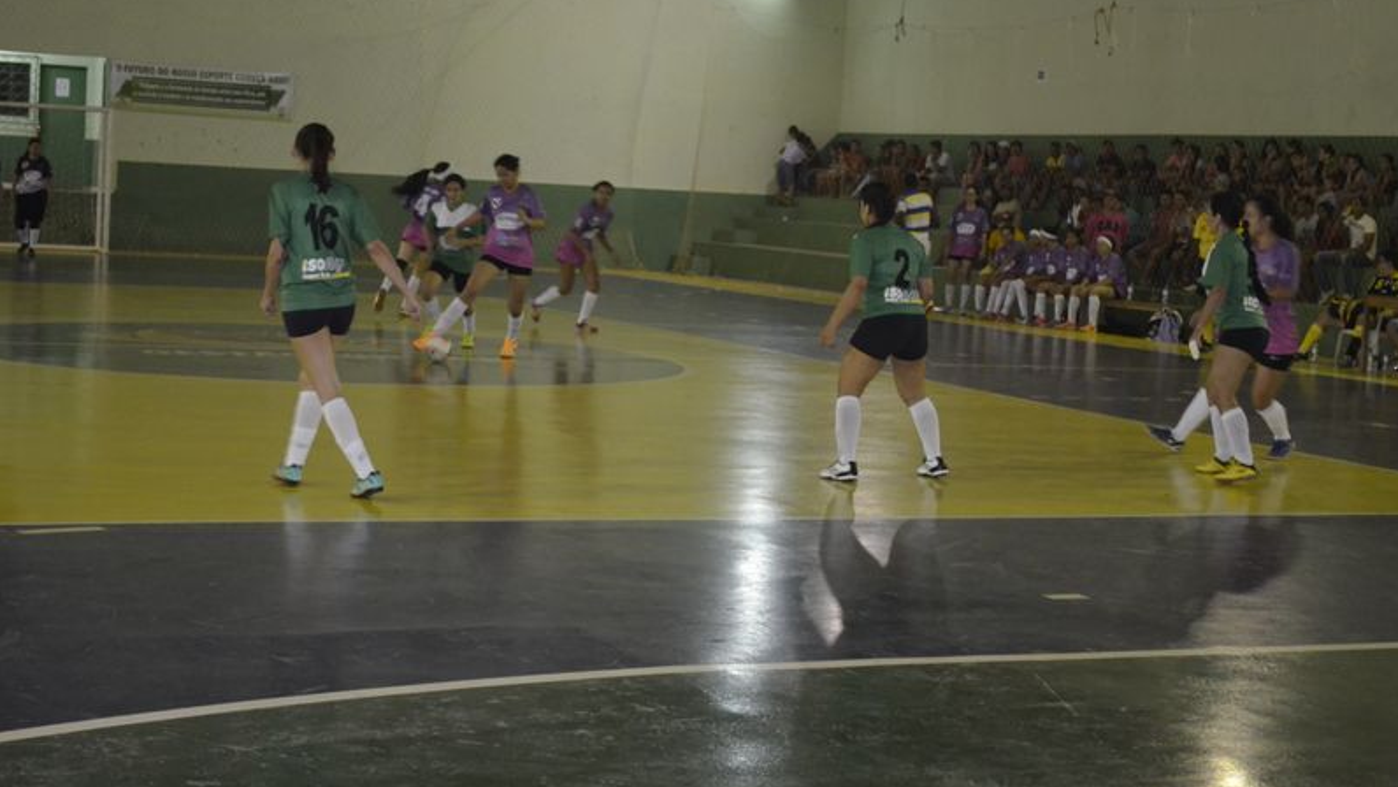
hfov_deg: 33.3
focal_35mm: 63
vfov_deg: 19.1
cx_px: 701
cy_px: 368
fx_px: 2336
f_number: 5.3
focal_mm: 40
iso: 3200
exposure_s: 1/60
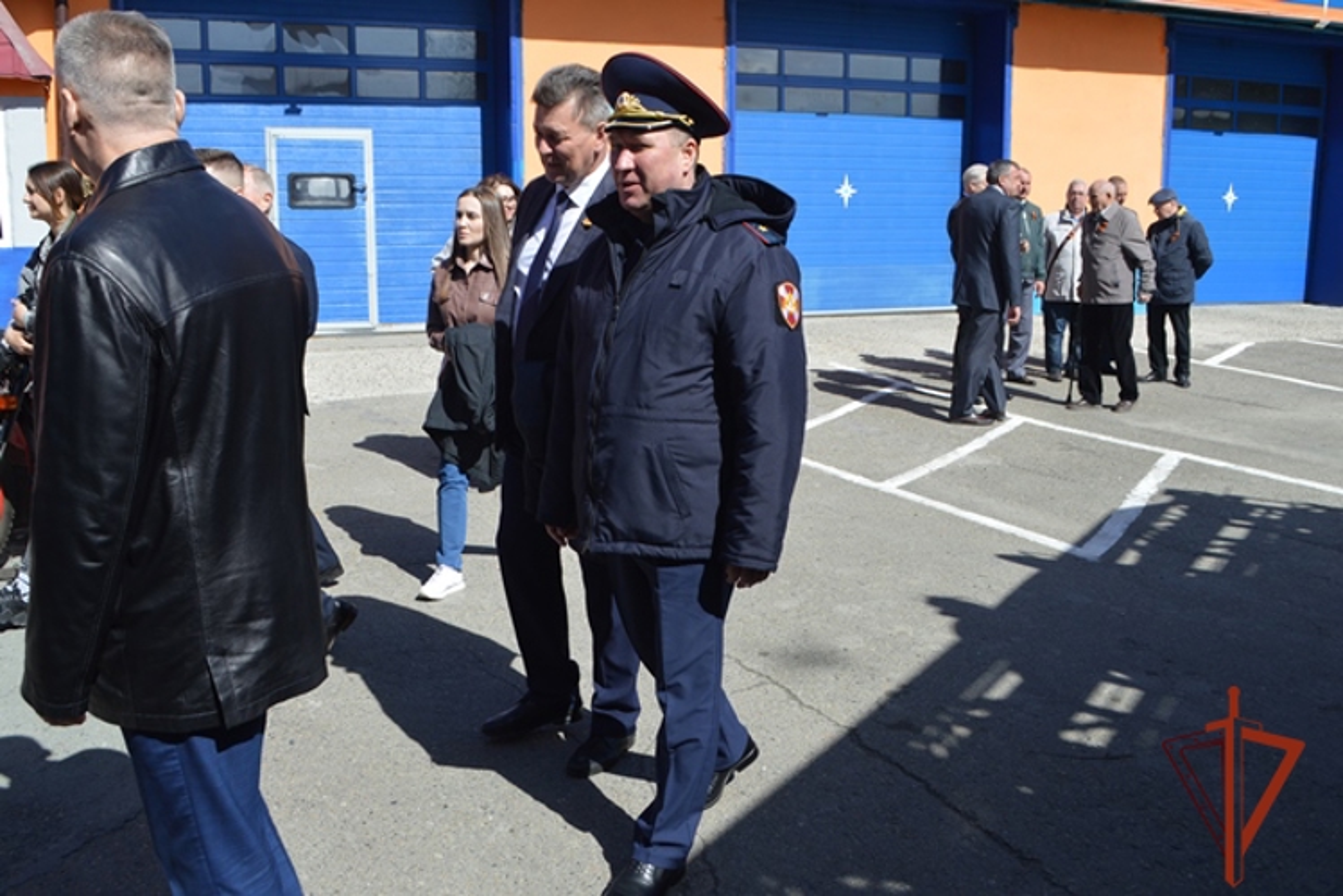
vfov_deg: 40.0
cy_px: 448
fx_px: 1231
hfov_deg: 57.2
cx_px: 672
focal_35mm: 33
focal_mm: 22
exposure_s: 1/250
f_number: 8
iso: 100
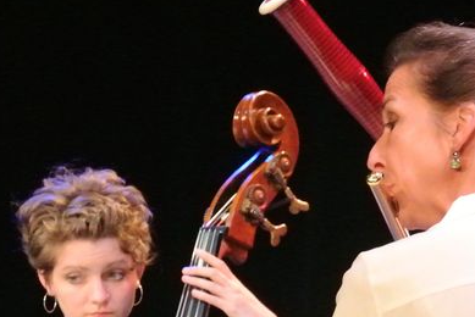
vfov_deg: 3.6
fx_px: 5057
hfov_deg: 5.4
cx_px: 337
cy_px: 293
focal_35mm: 383
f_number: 4.8
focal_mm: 69
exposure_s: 1/80
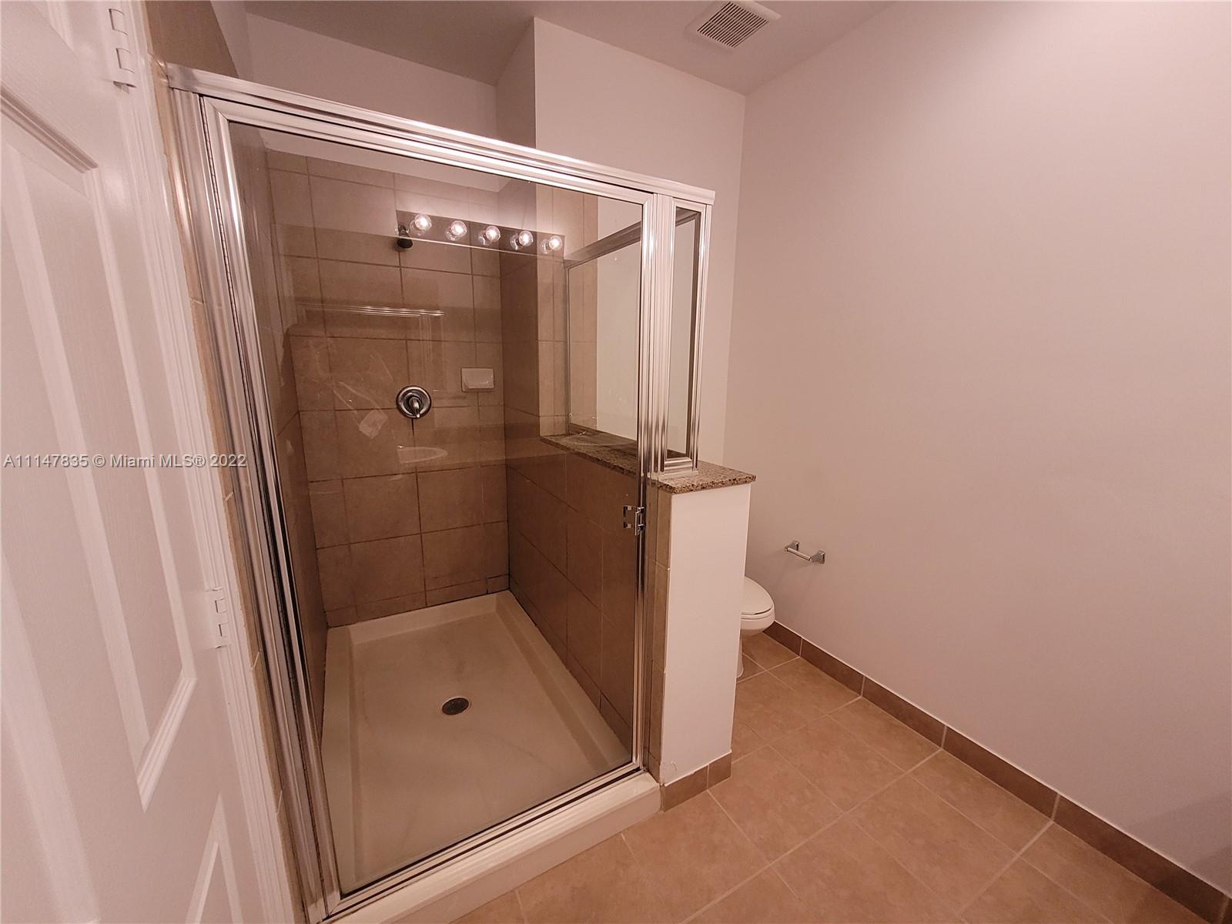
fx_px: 463
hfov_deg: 106.2
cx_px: 616
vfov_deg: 89.9
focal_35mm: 13
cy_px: 462
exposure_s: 1/59
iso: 250
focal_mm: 1.74
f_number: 2.2
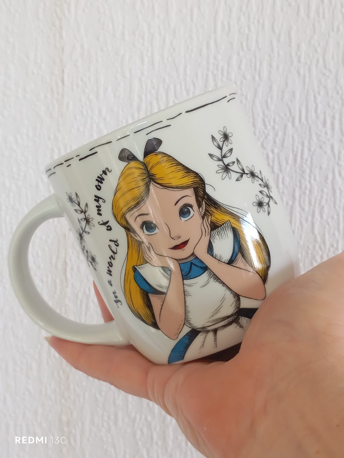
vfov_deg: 33.7
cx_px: 172
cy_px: 229
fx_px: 754
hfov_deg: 25.7
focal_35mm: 57
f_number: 1.8
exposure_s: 1/50
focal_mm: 4.27
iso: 189
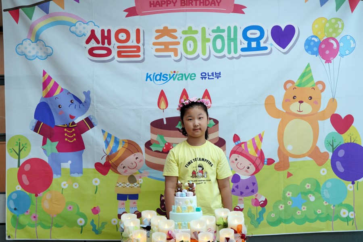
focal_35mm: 70
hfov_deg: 28.8
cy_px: 121
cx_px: 182
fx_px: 706
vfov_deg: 19.5
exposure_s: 1/160
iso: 640
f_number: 4
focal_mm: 70
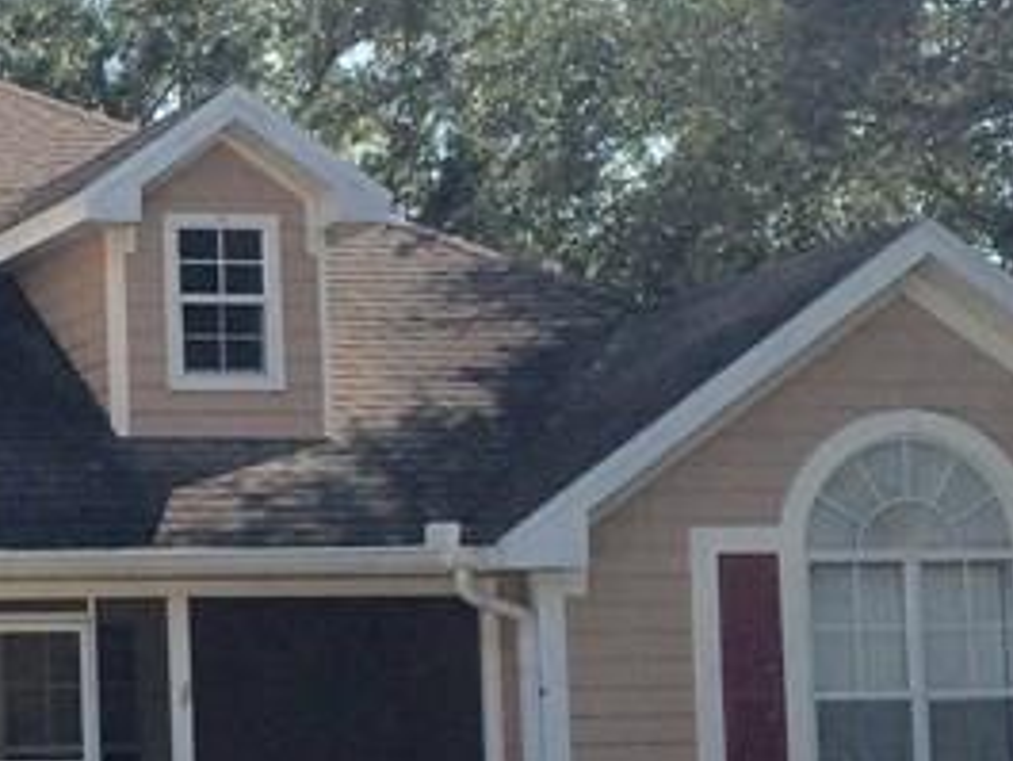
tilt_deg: +3.2
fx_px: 3279
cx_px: -317
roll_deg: +1.3
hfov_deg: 16.6
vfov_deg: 13.1
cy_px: 650
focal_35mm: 112
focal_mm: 4.15
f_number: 2.2
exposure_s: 1/2415
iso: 32
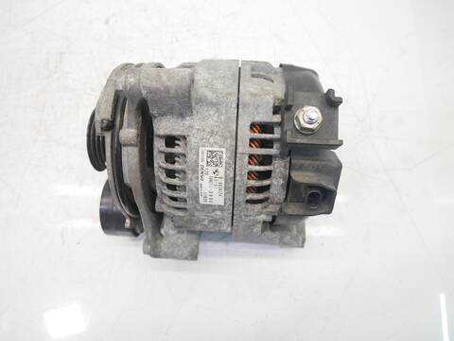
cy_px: 170
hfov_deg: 71.6
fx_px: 315
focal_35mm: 24
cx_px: 227
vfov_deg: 56.8
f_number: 3.5
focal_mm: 12
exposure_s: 1/125
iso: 1600
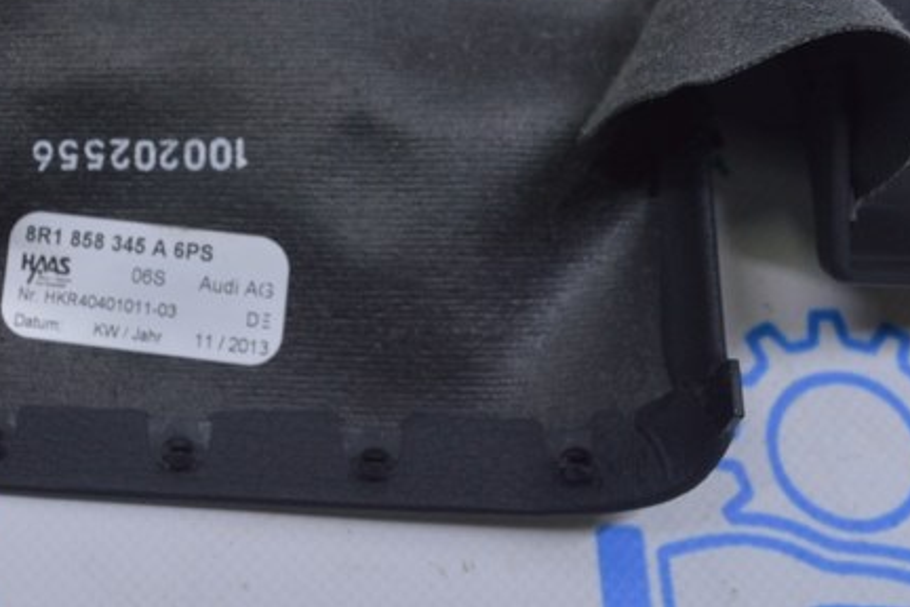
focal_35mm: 71
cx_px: 145
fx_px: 1795
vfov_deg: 18.8
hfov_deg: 27.7
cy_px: 45
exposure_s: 1/30
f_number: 5.6
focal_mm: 20
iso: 400
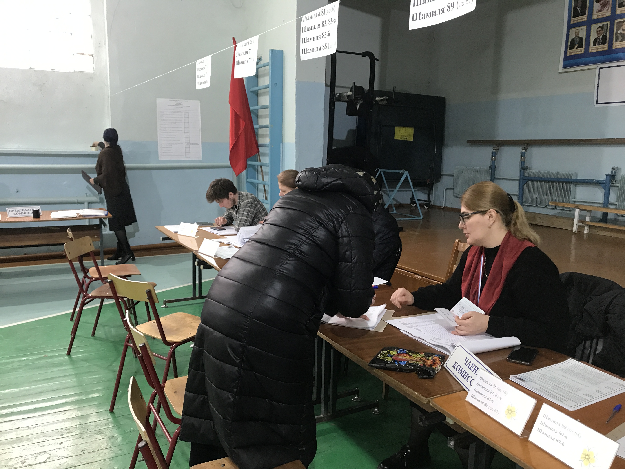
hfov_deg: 63.4
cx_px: 312
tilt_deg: -8.7
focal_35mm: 28
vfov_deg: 49.7
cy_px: 234
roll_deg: -1.3
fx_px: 506
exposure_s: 1/17
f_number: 1.8
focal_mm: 3.99
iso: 50
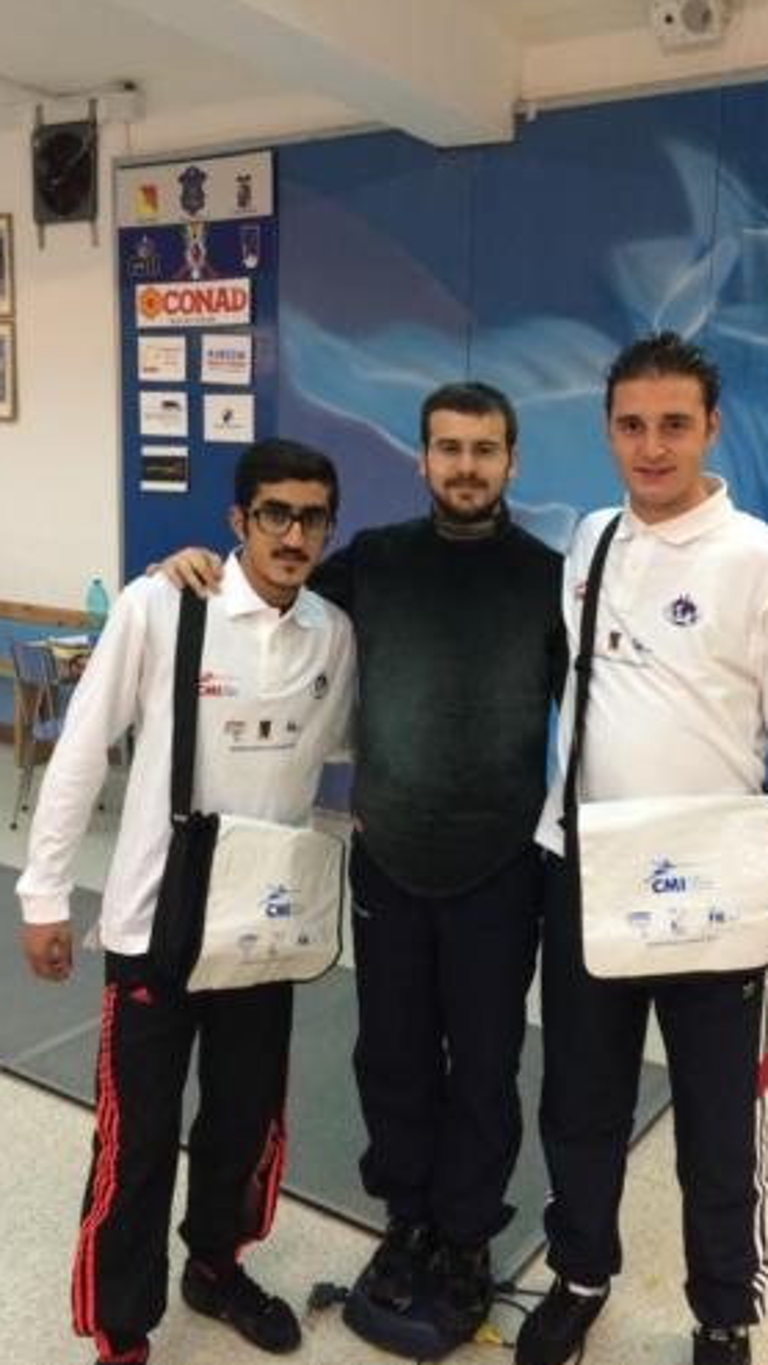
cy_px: 682
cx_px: 488
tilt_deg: -9.6
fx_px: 1158
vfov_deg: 61.0
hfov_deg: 36.4
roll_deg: -1.5
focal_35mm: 32
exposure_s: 1/33
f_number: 2.2
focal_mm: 4.15
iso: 50
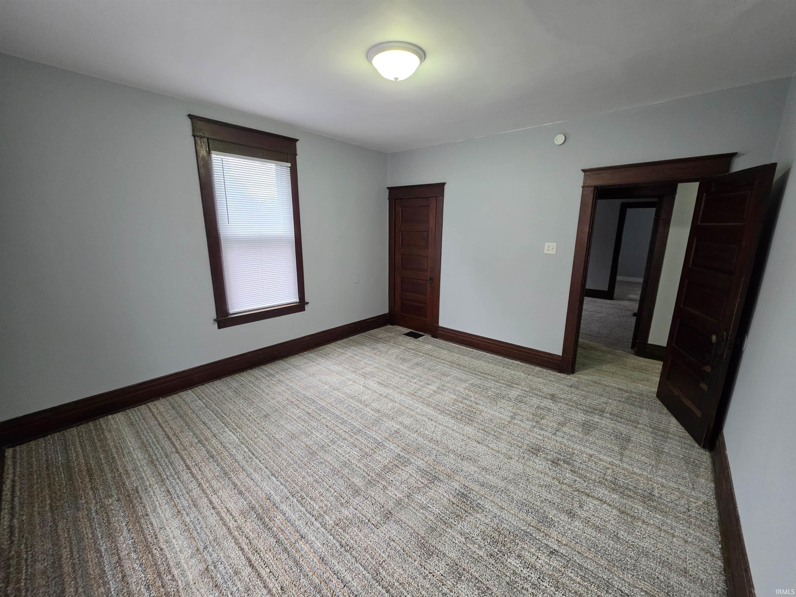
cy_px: 298
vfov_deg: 89.9
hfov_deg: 106.2
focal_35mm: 13
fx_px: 299
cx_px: 398
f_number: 1.9
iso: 160
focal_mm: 2.2
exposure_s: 1/120
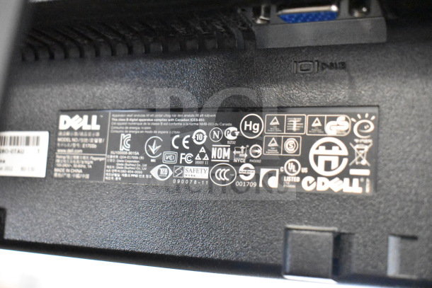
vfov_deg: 28.1
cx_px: 216
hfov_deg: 41.1
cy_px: 144
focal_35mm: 48
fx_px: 576
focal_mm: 32
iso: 14400
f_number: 4.5
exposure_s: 1/50
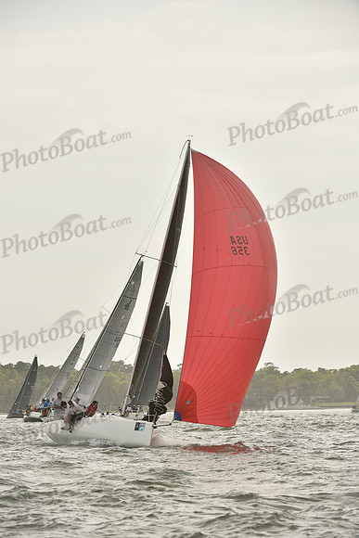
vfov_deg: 10.3
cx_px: 180
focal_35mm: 200
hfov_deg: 6.9
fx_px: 2990
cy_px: 269
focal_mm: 200
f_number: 8
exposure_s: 1/1250
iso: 320
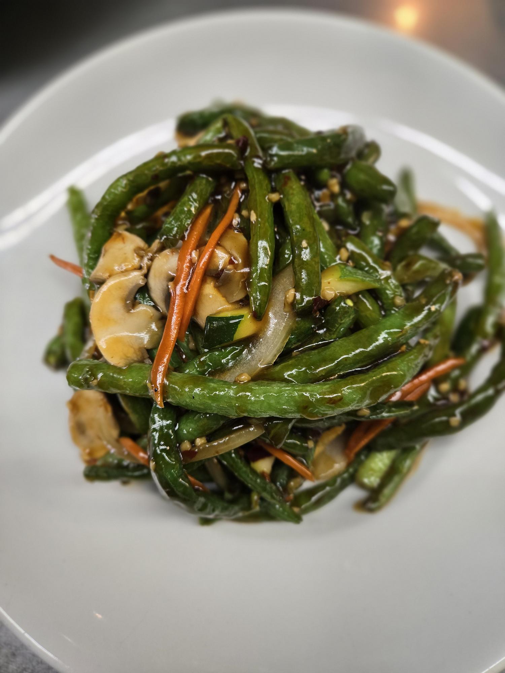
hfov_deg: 58.9
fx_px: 447
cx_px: 252
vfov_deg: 73.9
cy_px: 336
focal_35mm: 23
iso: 400
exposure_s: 1/120
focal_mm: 5.4
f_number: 1.8
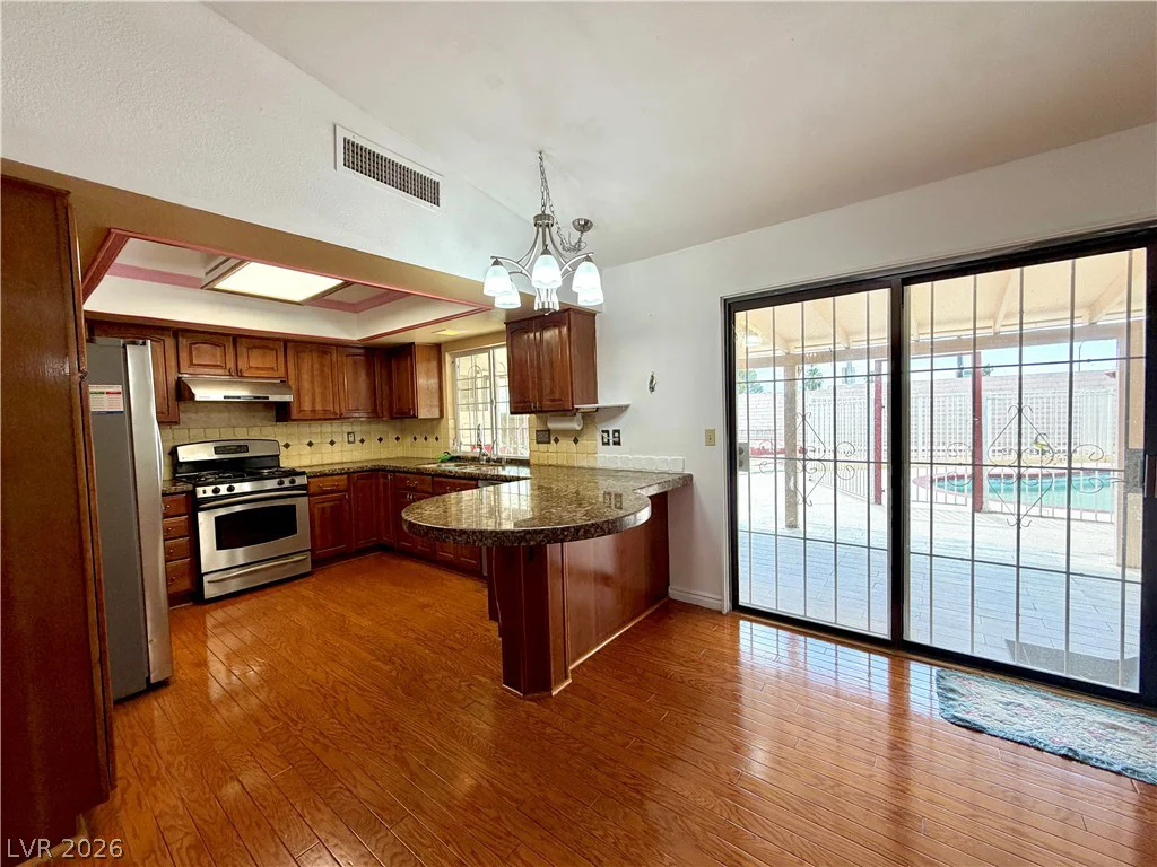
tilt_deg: -2.5
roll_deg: +2.8
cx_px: 578
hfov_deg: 102.1
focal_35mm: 14
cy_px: 434
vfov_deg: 85.7
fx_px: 468
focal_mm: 2.22
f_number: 2.2
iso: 64
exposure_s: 1/120
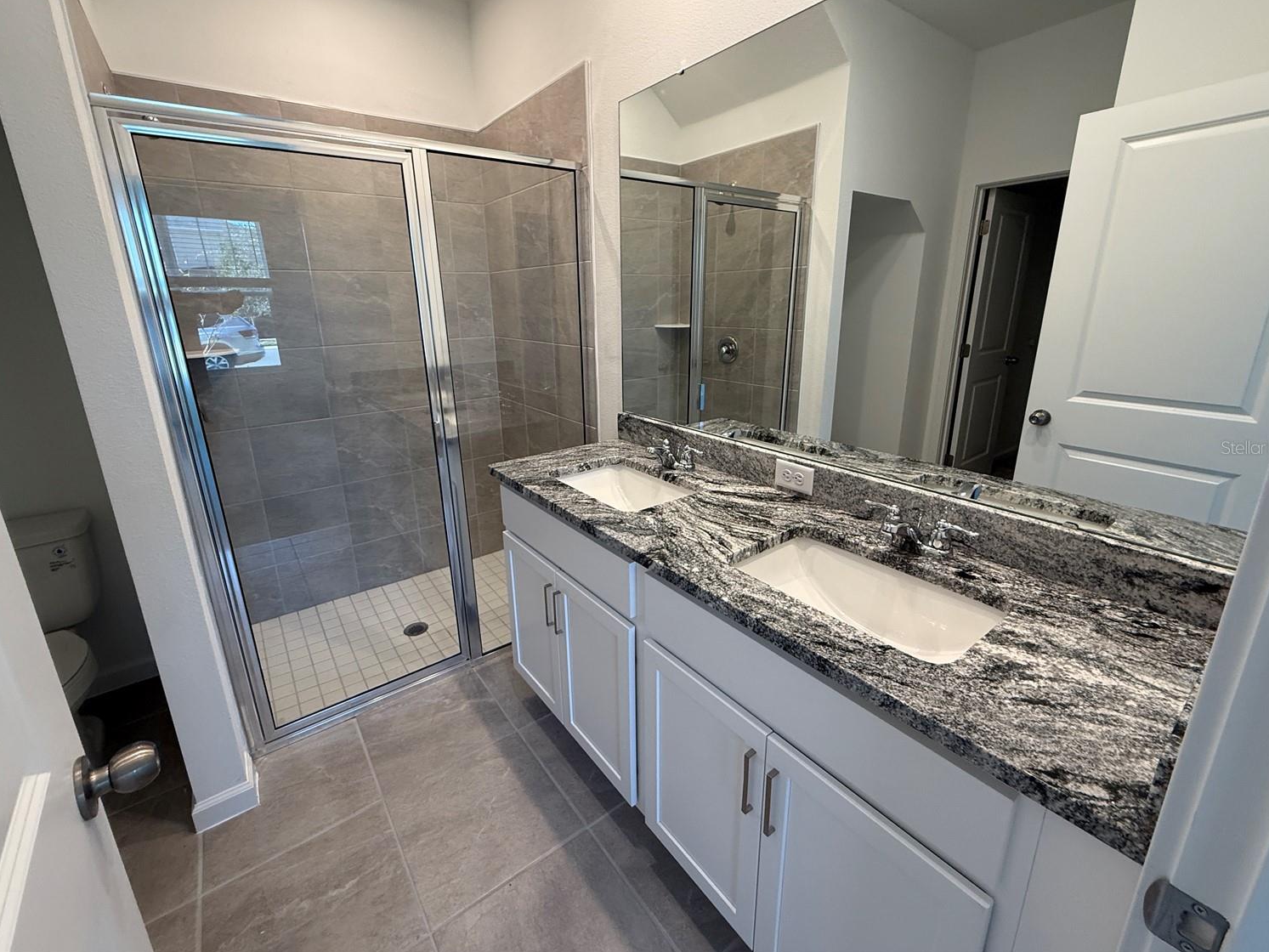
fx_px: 550
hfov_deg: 98.2
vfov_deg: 81.7
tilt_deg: -14.7
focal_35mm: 15
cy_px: 447
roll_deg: +0.1
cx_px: 621
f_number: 2.2
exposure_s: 1/120
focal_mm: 2.22
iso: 160
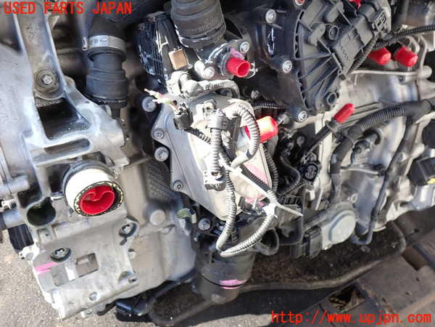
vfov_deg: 46.8
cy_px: 164
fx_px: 377
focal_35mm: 30
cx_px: 218
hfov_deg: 60.0
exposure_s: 1/80
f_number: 3.2
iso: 100
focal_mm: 5.4
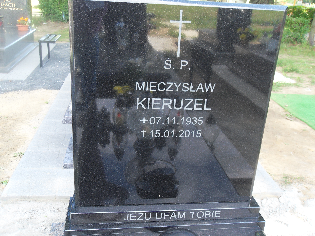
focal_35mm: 35
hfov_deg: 52.6
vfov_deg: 40.7
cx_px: 158
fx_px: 318
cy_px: 118
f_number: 3.5
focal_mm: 6.3
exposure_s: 1/60
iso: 80
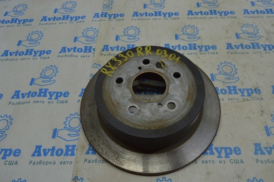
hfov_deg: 67.4
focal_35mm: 27
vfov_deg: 47.8
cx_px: 137
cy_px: 91
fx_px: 205
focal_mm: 18
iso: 400
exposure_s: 1/50
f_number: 7.1
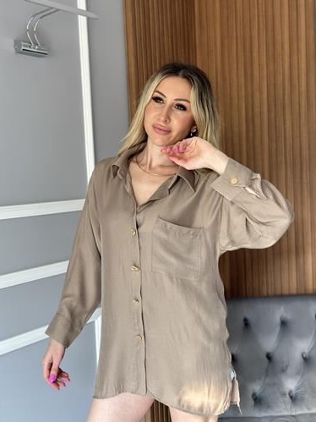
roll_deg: +2.3
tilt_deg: -3.7
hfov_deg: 29.1
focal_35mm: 50
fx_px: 609
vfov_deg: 38.2
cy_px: 208
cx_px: 162
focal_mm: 6.86
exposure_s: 1/60
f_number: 1.78
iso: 160
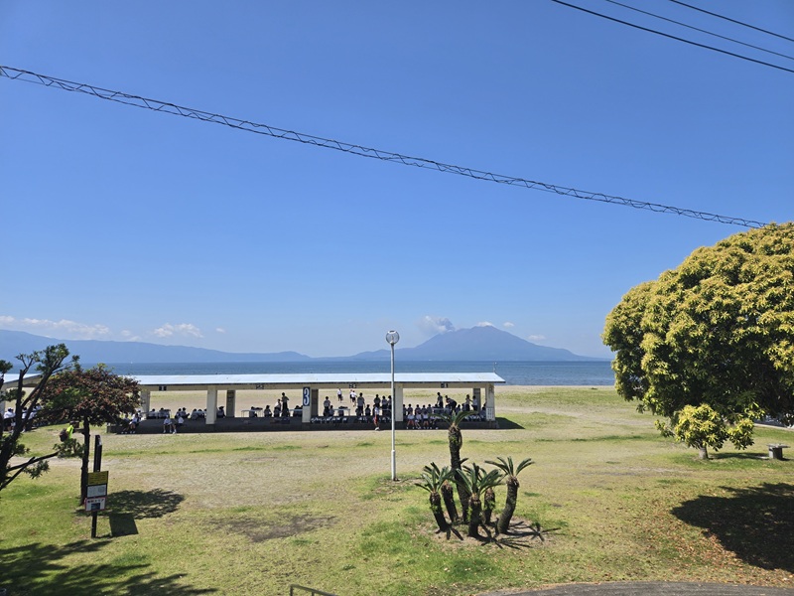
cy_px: 298
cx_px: 397
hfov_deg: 73.9
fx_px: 528
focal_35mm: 23
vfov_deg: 58.9
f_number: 1.8
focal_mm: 5.4
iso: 25
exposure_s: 1/2277
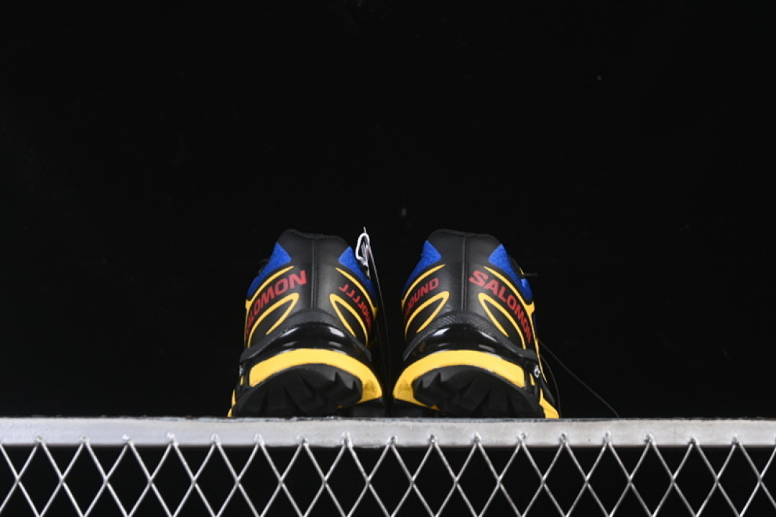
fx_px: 1617
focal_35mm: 75
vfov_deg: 18.2
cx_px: 388
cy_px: 258
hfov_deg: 27.0
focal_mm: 50
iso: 160
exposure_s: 1/60
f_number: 6.3
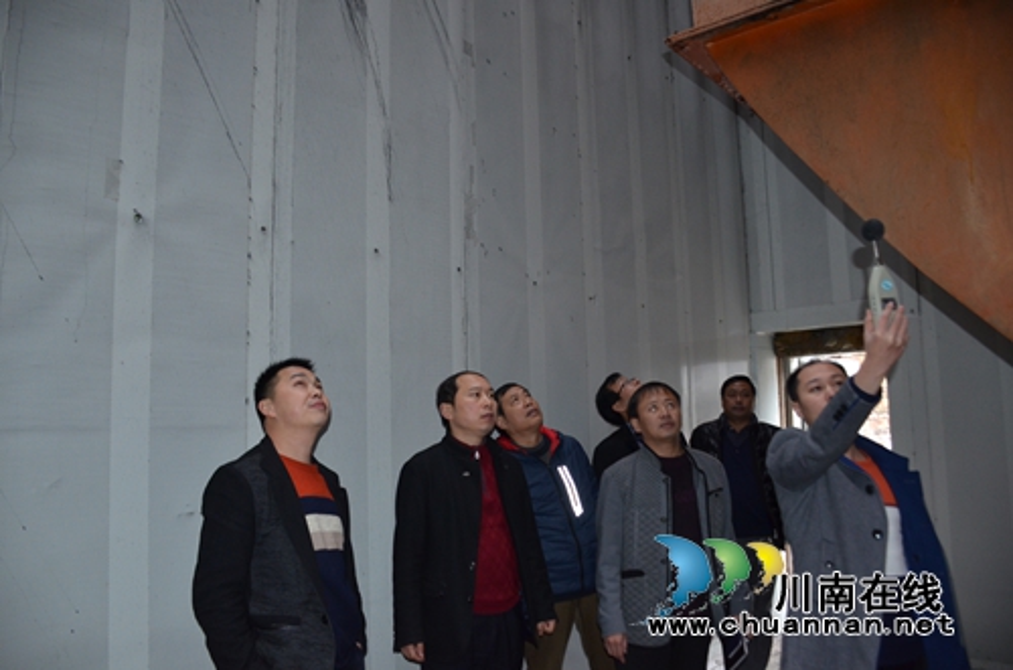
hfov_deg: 67.5
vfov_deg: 47.7
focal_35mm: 27
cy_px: 335
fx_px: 758
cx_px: 506
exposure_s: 1/60
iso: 800
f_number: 3.5
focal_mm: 18
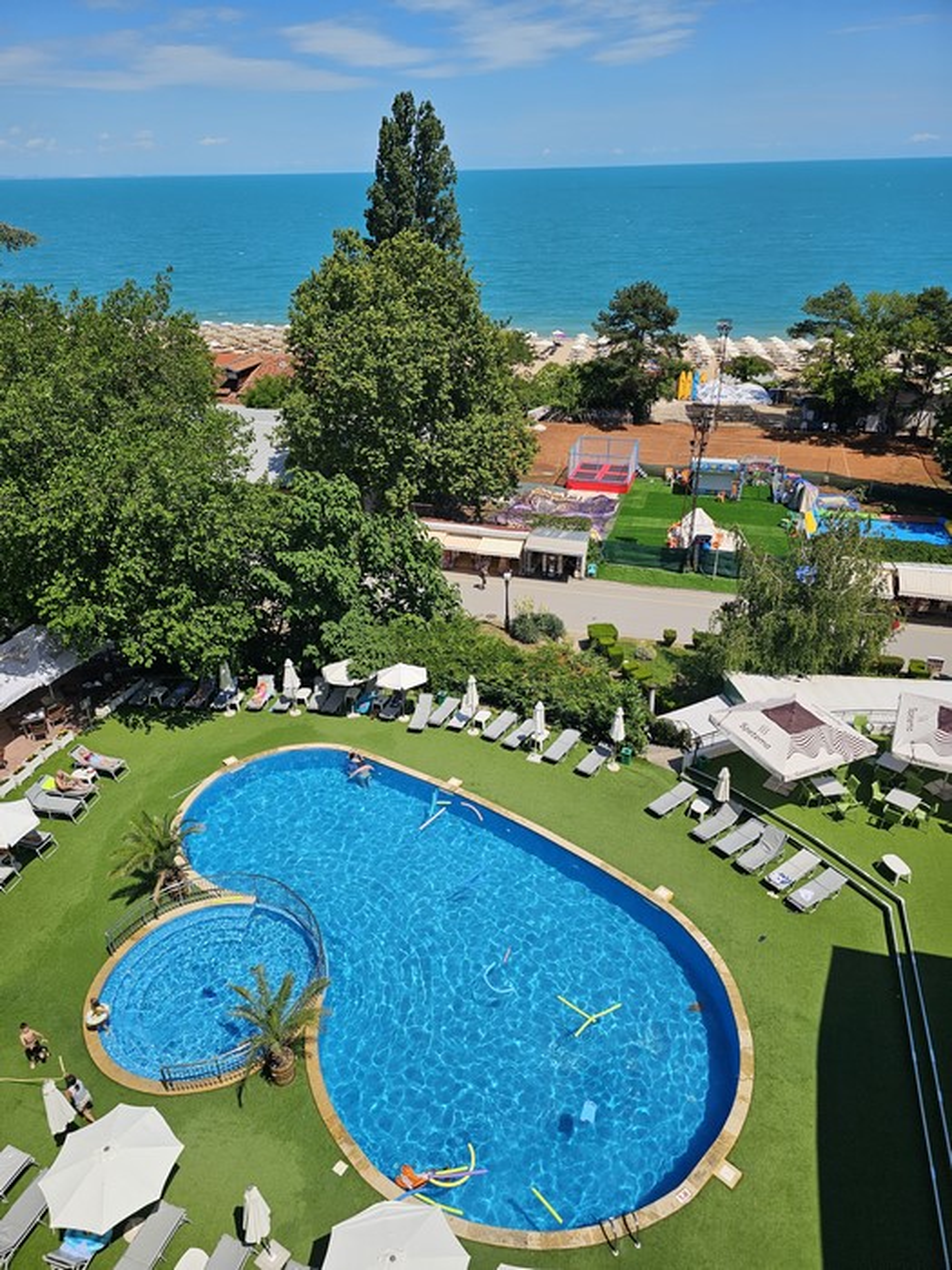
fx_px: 843
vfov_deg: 73.9
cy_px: 635
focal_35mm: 23
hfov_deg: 58.9
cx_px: 476
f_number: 1.7
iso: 10
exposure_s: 1/1272
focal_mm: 6.3
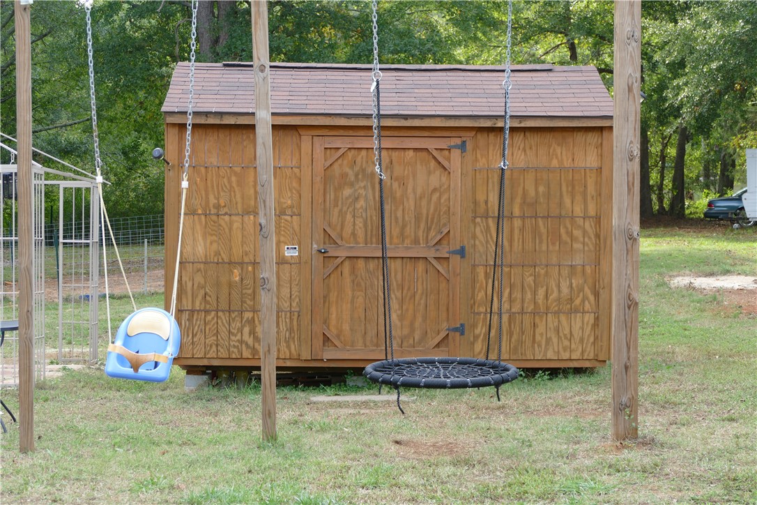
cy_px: 252
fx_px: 1577
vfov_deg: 18.2
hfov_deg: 27.0
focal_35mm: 75
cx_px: 378
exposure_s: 1/80
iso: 125
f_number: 3.7
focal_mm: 27.23
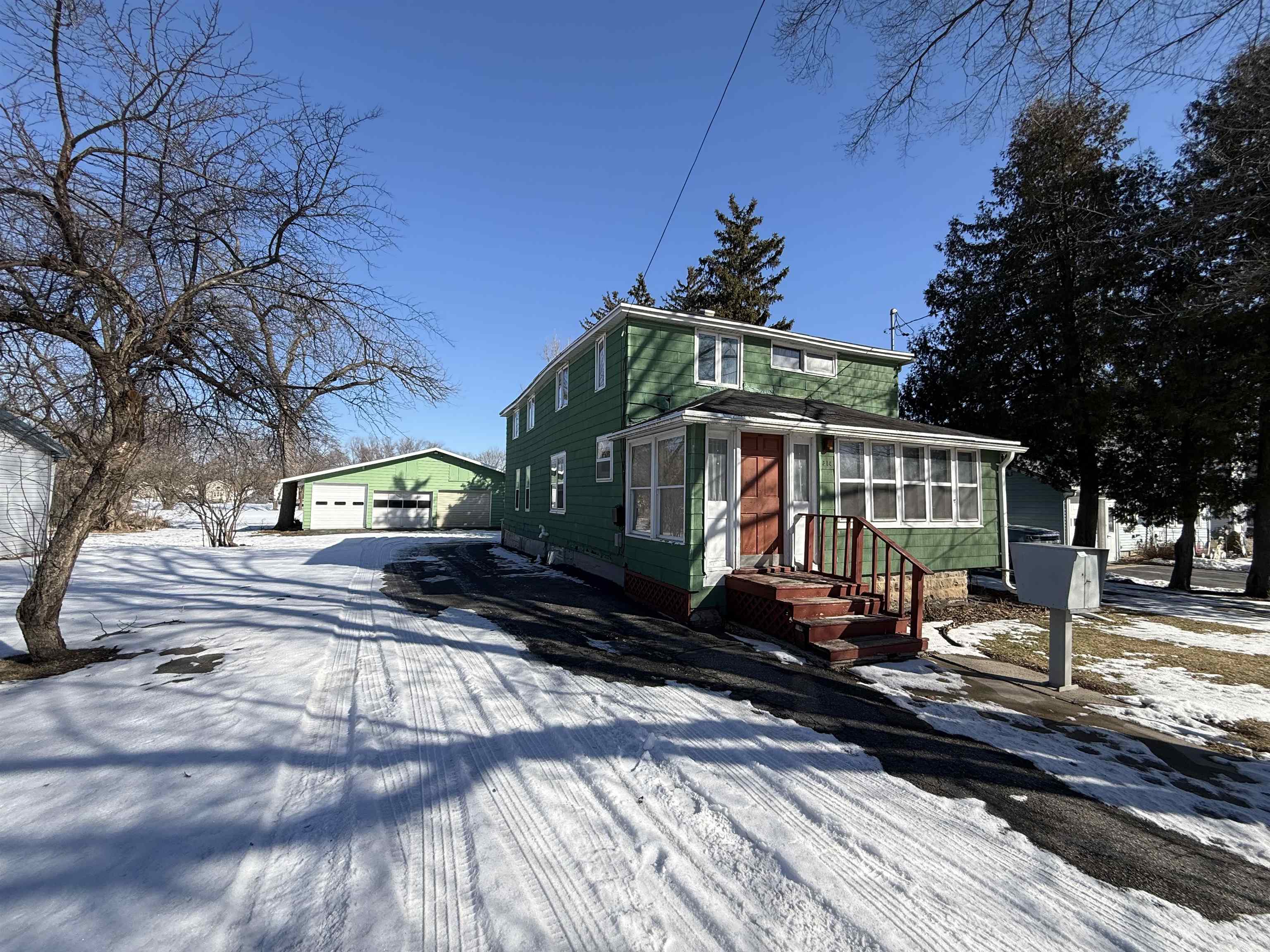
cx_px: 635
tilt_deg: +3.5
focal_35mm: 14
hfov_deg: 102.1
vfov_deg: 85.7
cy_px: 476
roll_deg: -1.1
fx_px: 514
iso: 50
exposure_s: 1/2024
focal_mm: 2.22
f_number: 2.2
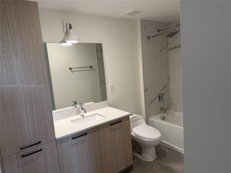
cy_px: 86
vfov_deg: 56.8
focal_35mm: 24
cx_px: 116
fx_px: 160
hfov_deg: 71.6
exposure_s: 1/60
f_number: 1.78
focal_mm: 6.76
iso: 100
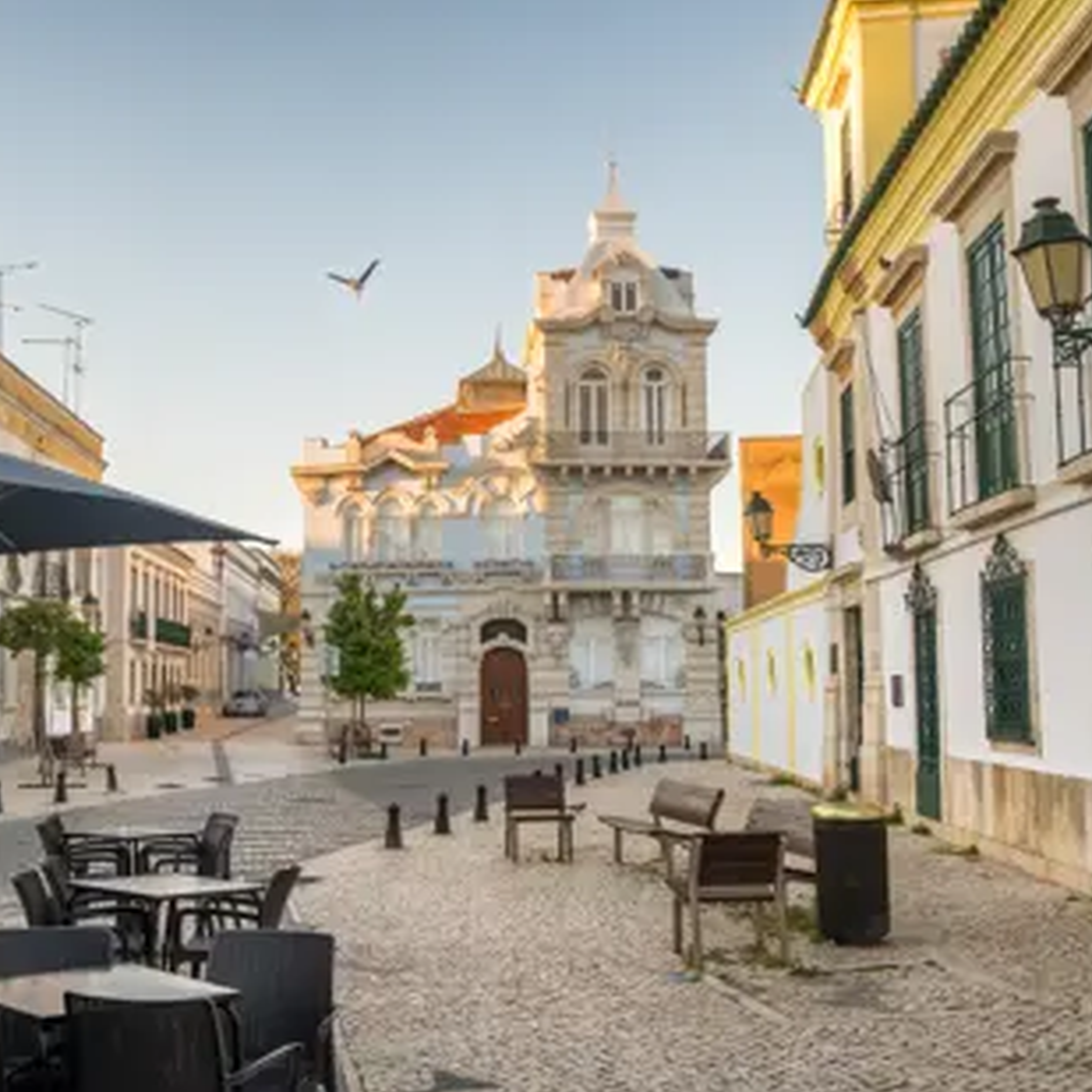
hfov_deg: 37.5
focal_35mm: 45
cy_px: 546
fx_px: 1606
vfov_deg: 37.6
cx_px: 475
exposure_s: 1/90
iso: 500
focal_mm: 23
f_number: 9
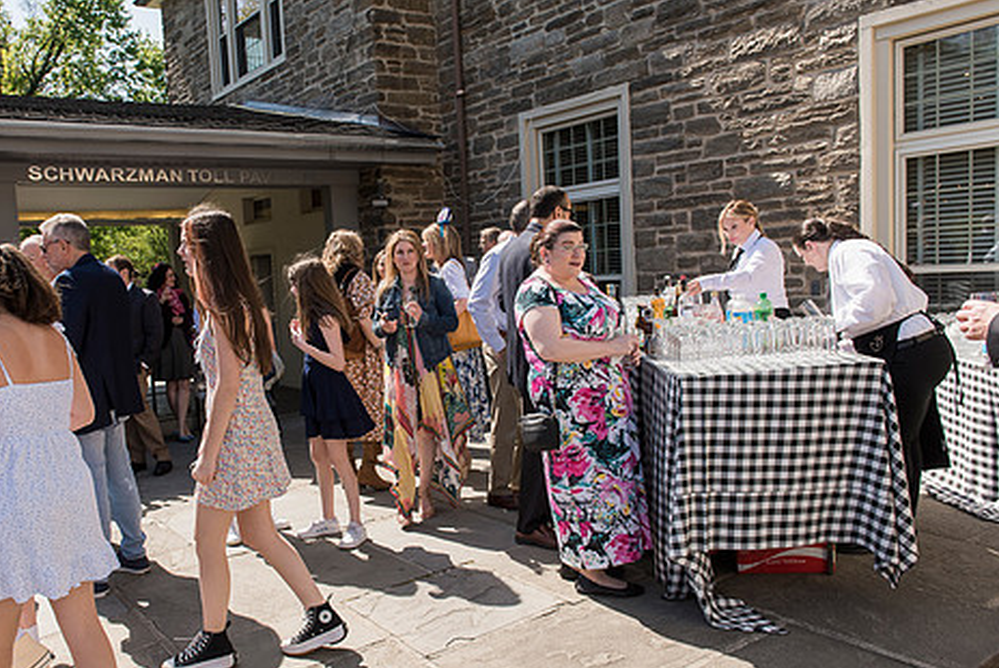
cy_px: 344
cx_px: 379
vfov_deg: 43.7
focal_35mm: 30
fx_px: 833
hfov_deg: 61.1
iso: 400
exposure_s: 1/1600
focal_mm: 24
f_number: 5.6
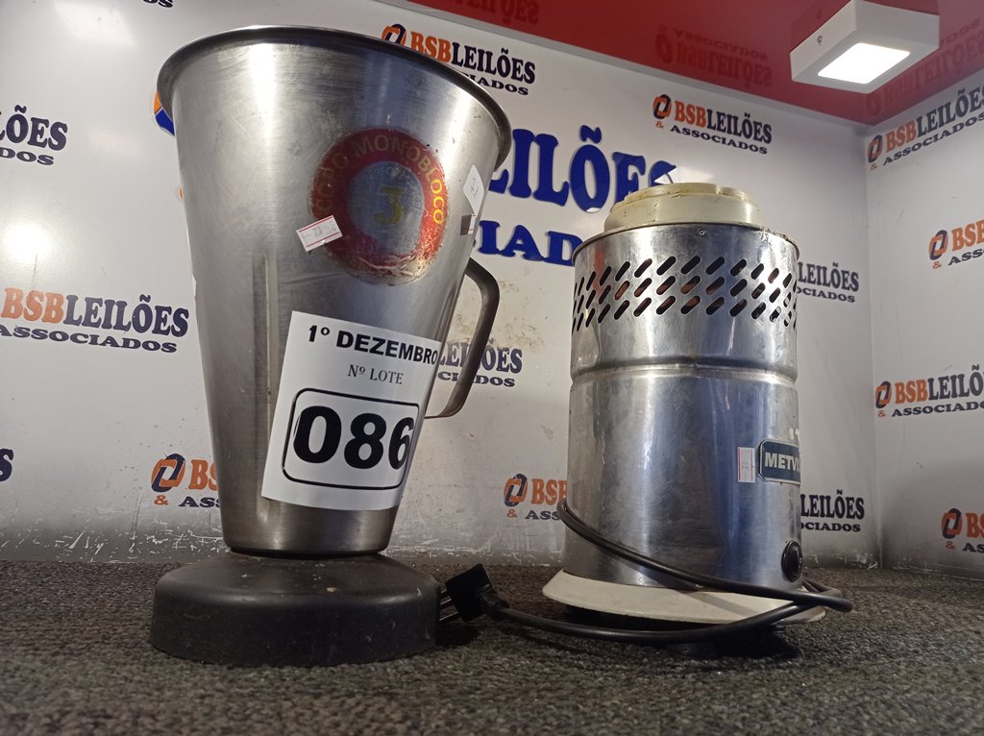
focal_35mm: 28
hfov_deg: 63.5
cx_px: 492
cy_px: 368
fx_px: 795
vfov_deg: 49.7
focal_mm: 4.7
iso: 110
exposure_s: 1/120
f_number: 1.79
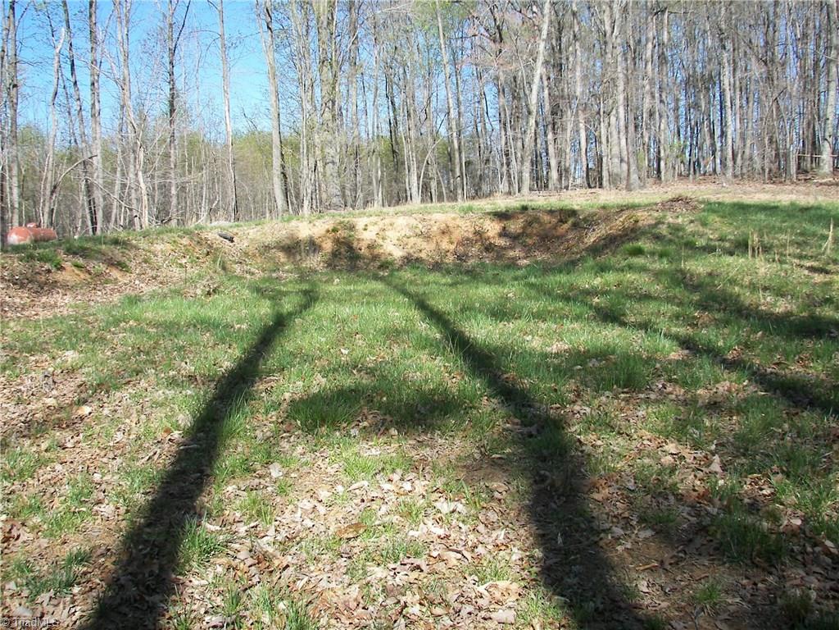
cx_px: 420
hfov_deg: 51.4
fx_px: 873
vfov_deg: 39.7
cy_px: 315
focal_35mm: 36
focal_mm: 6
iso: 50
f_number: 2.8
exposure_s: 1/400
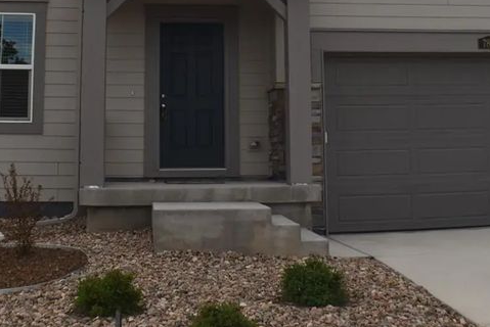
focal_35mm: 80
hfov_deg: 25.3
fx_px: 1090
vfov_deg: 16.7
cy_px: -8
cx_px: 241
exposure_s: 1/200
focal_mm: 25
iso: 100
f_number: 8
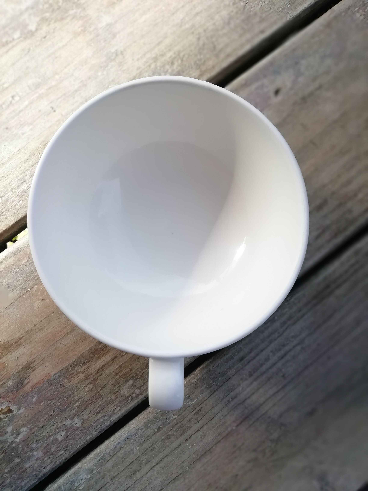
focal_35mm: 26
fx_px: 369
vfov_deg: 67.3
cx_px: 184
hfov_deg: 53.1
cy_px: 246
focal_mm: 3.21
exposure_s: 1/213
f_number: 4
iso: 50
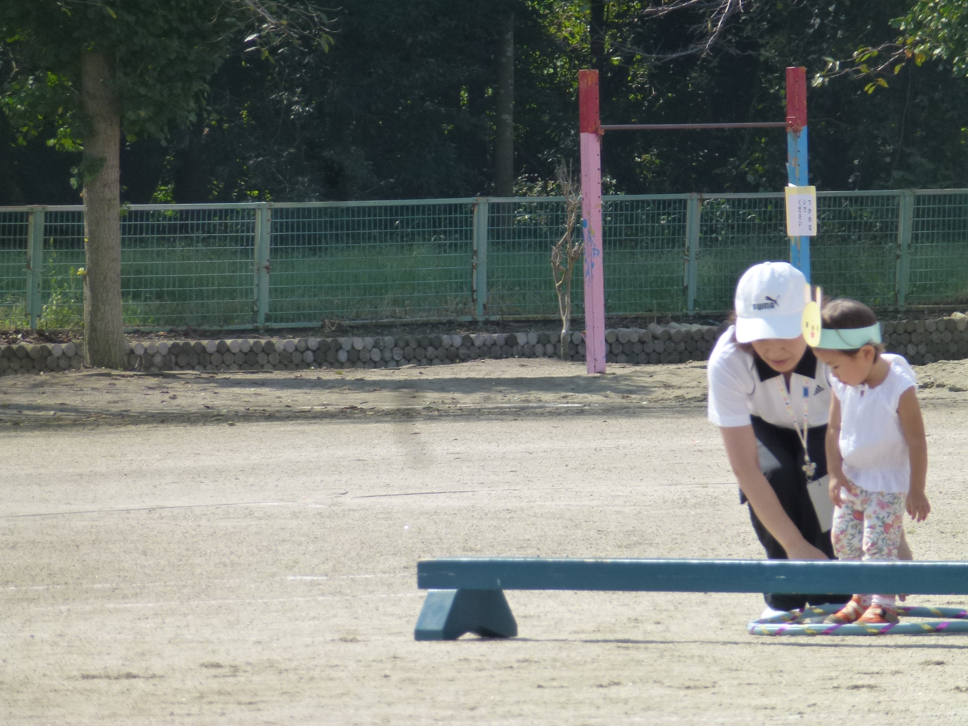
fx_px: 11215
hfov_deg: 4.9
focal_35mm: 401
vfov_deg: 3.7
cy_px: 355
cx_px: 490
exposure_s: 1/400
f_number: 5.9
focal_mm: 68.8
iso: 160
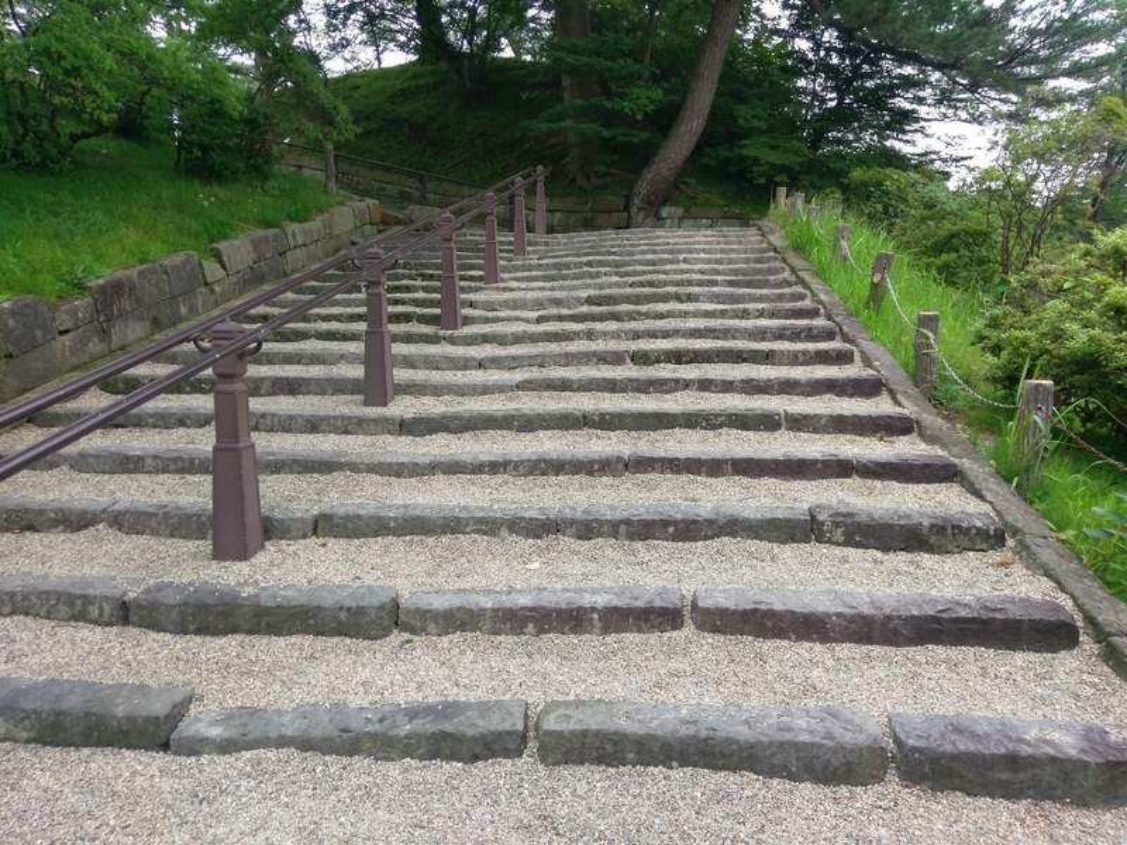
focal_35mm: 26
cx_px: 564
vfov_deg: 53.1
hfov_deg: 67.3
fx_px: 846
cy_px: 422
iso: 125
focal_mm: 4.58
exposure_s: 1/120
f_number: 1.8
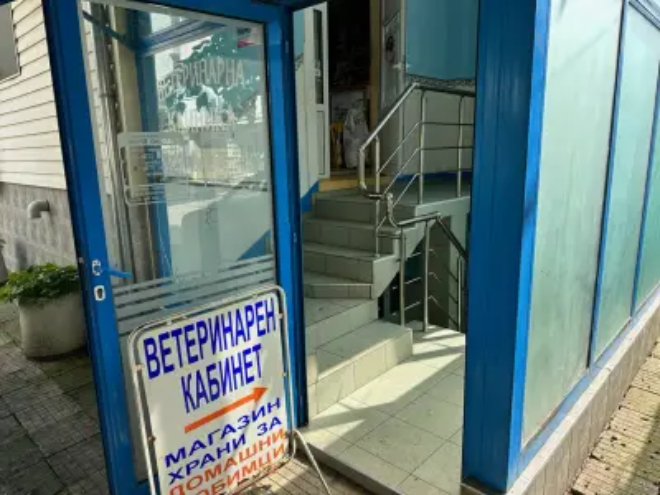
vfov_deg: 56.8
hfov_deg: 71.6
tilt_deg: -14.6
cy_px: 248
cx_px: 330
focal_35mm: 24
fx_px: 458
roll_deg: +1.1
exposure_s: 1/1107
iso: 80
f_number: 1.78
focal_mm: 6.86
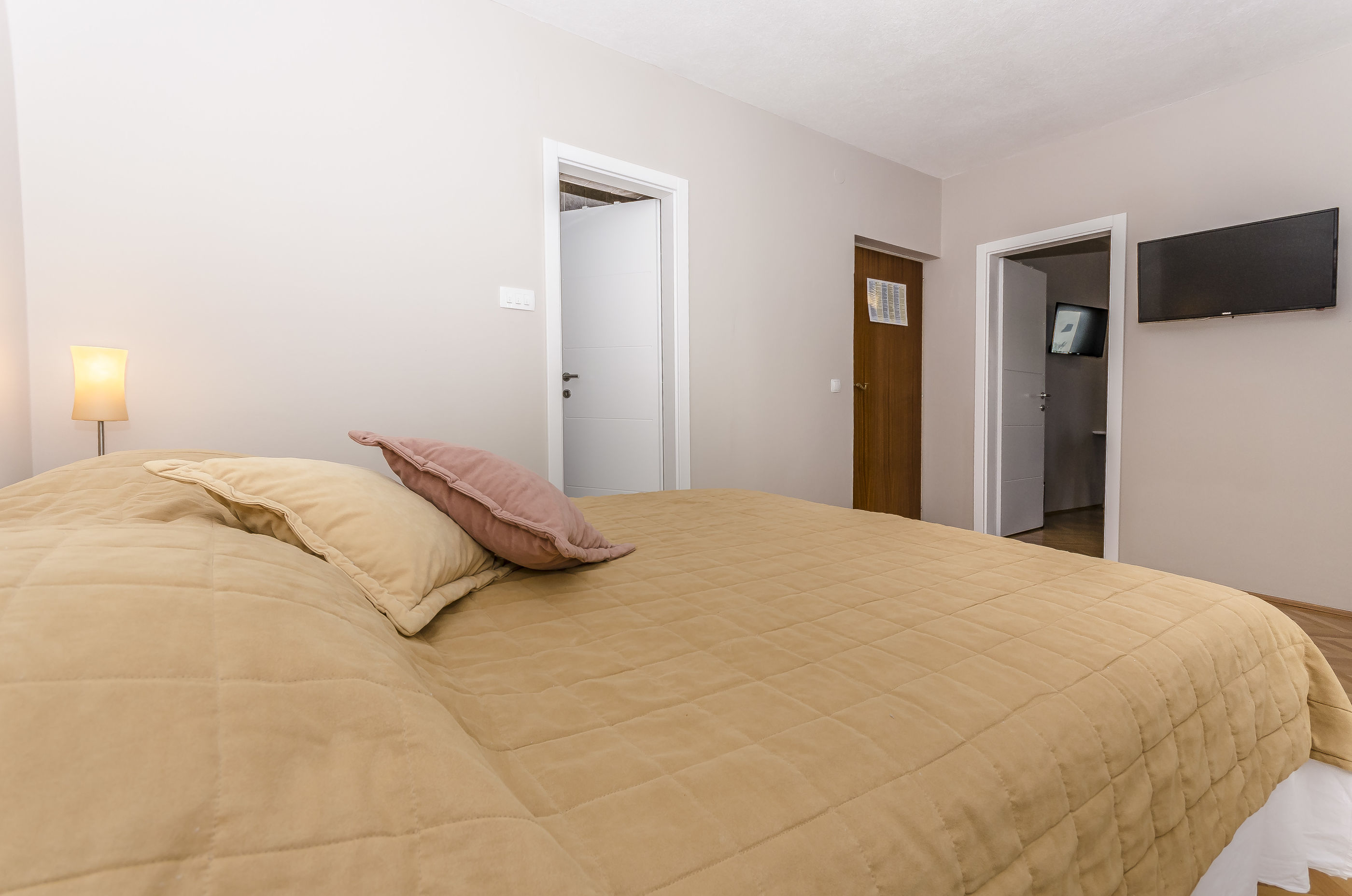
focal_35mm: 15
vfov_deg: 77.1
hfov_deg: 100.5
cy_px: 448
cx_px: 676
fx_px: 562
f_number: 7.1
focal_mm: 10
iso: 125
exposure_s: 1/100
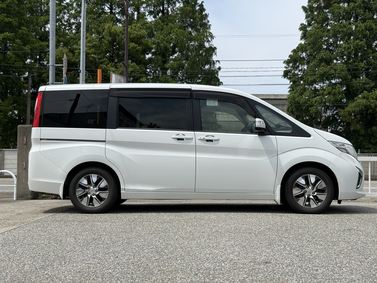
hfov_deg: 39.7
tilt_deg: +2.5
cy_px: 142
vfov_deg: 30.3
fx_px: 523
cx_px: 188
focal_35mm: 48
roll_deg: -0.8
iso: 64
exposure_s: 1/6024
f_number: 1.78
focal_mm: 6.76
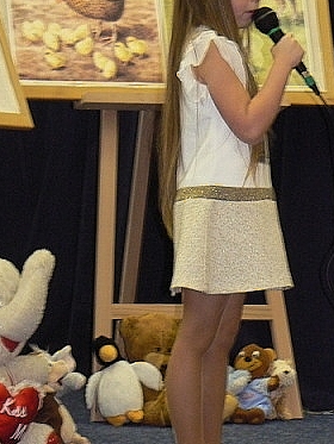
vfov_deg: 9.7
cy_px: 186
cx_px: 224
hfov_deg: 7.3
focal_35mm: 204
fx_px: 2623
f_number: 3.2
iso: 200
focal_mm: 19.9
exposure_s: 1/30
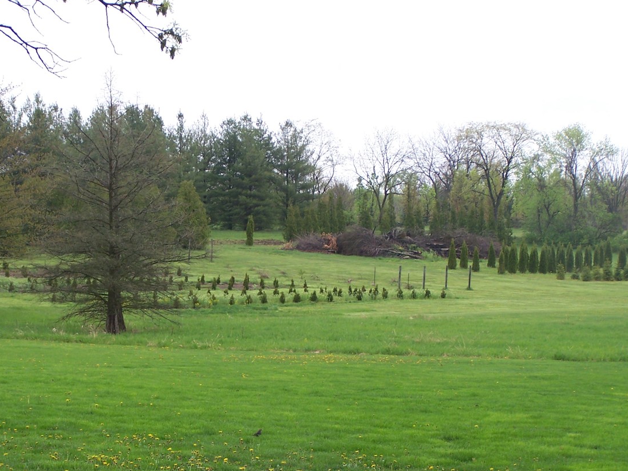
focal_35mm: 124
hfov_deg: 15.9
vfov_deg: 11.9
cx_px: 284
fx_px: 2250
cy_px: 307
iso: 80
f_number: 3.2
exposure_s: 1/160
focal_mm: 15.6
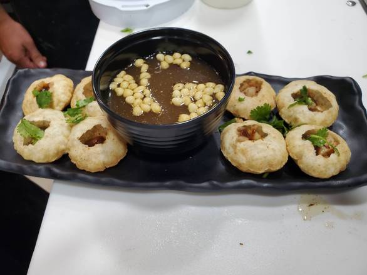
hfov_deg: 67.3
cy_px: 138
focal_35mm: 26
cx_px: 184
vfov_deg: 53.1
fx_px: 276
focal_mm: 4.3
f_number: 2.4
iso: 250
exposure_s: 1/60
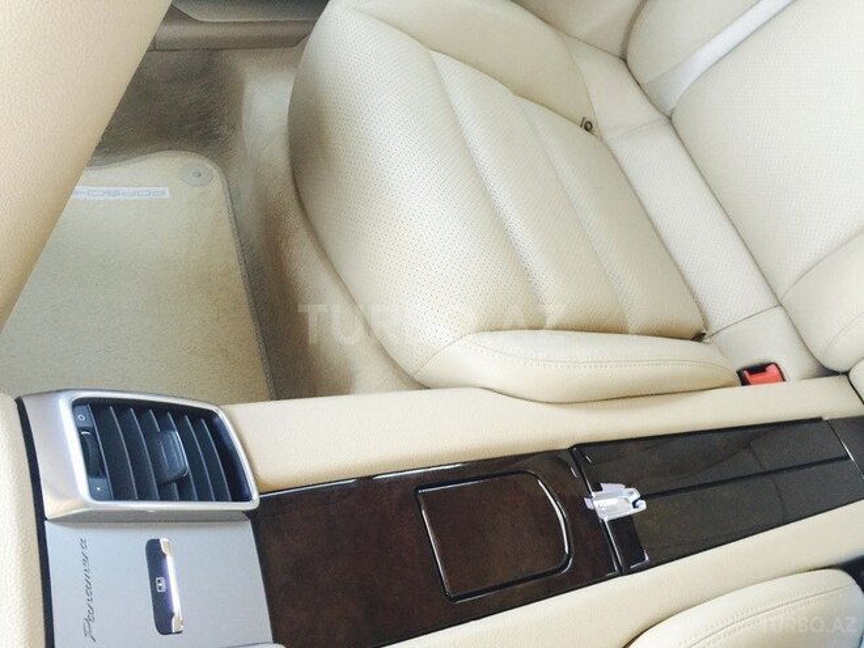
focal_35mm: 29
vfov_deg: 48.2
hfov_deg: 61.7
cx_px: 432
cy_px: 324
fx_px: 724
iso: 80
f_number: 2.2
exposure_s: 1/17
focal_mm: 4.15
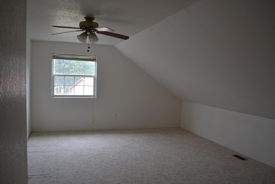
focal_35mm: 30
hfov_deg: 61.9
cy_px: 92
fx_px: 229
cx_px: 138
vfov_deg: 43.6
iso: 400
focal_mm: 20
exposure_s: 1/60
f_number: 4
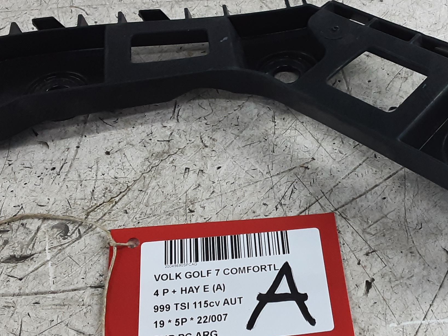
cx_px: 289
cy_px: 160
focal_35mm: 54
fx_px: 699
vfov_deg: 27.0
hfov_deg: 35.3
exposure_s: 1/50
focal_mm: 2.91
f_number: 1.9
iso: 125
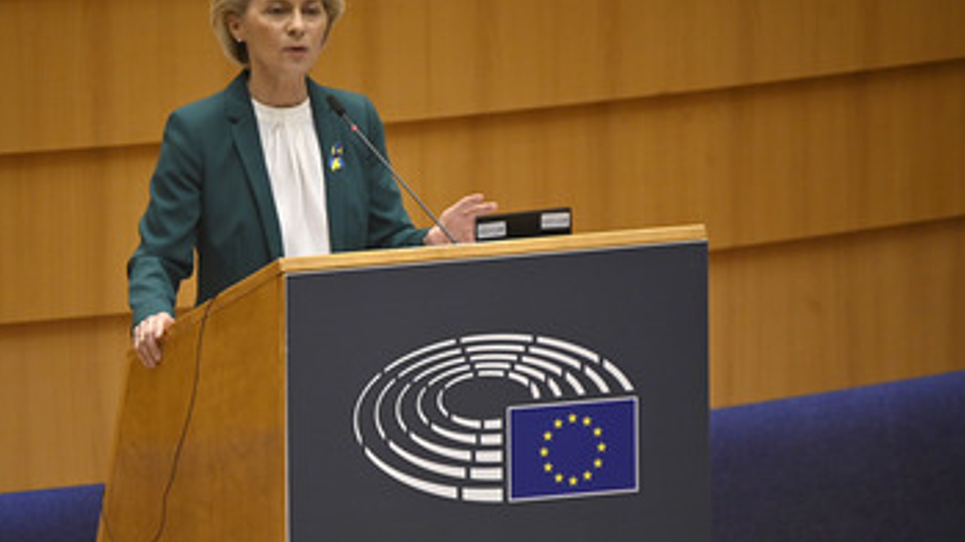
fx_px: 17265
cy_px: 296
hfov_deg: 3.2
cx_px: 359
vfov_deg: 1.8
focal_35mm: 675
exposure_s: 1/400
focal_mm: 500
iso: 2000
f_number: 6.3
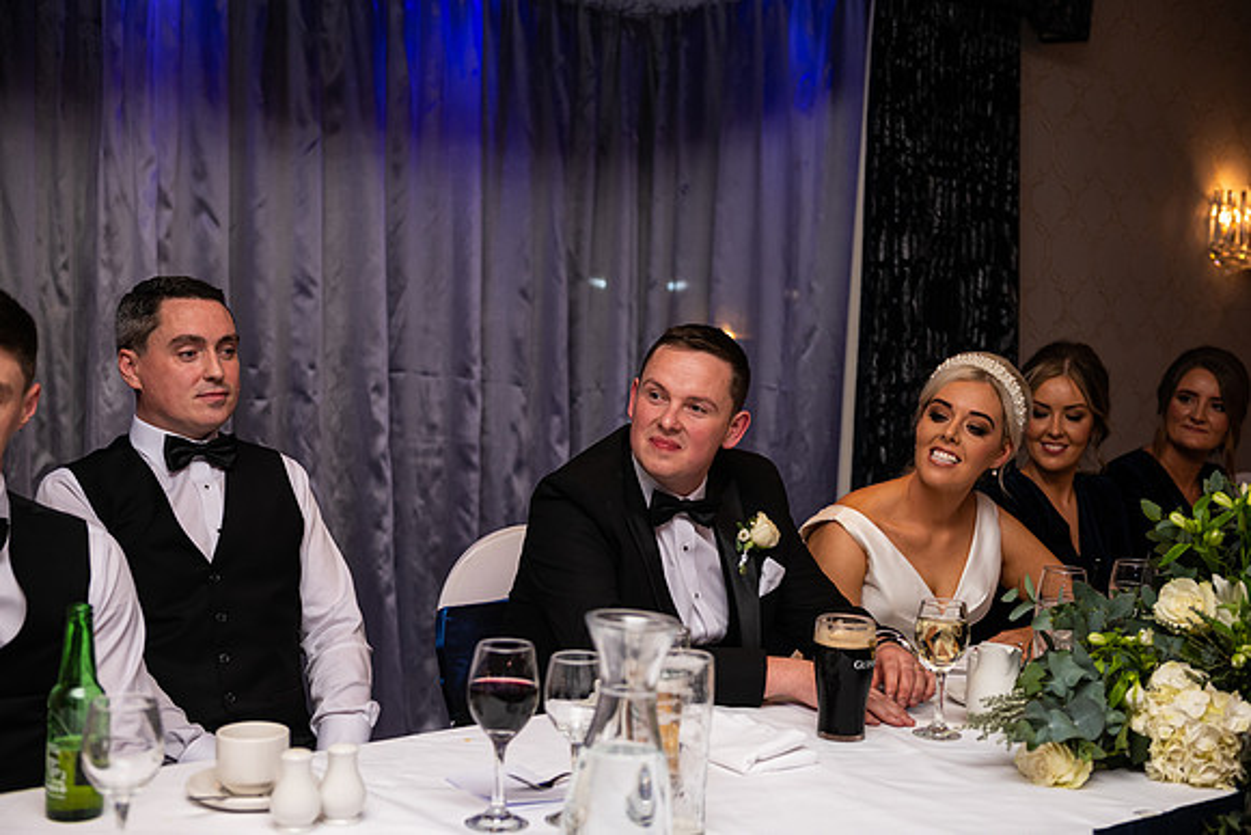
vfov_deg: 27.0
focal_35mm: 50
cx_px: 626
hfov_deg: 39.6
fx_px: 1738
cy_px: 418
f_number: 3.5
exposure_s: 1/160
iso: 640
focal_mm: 50
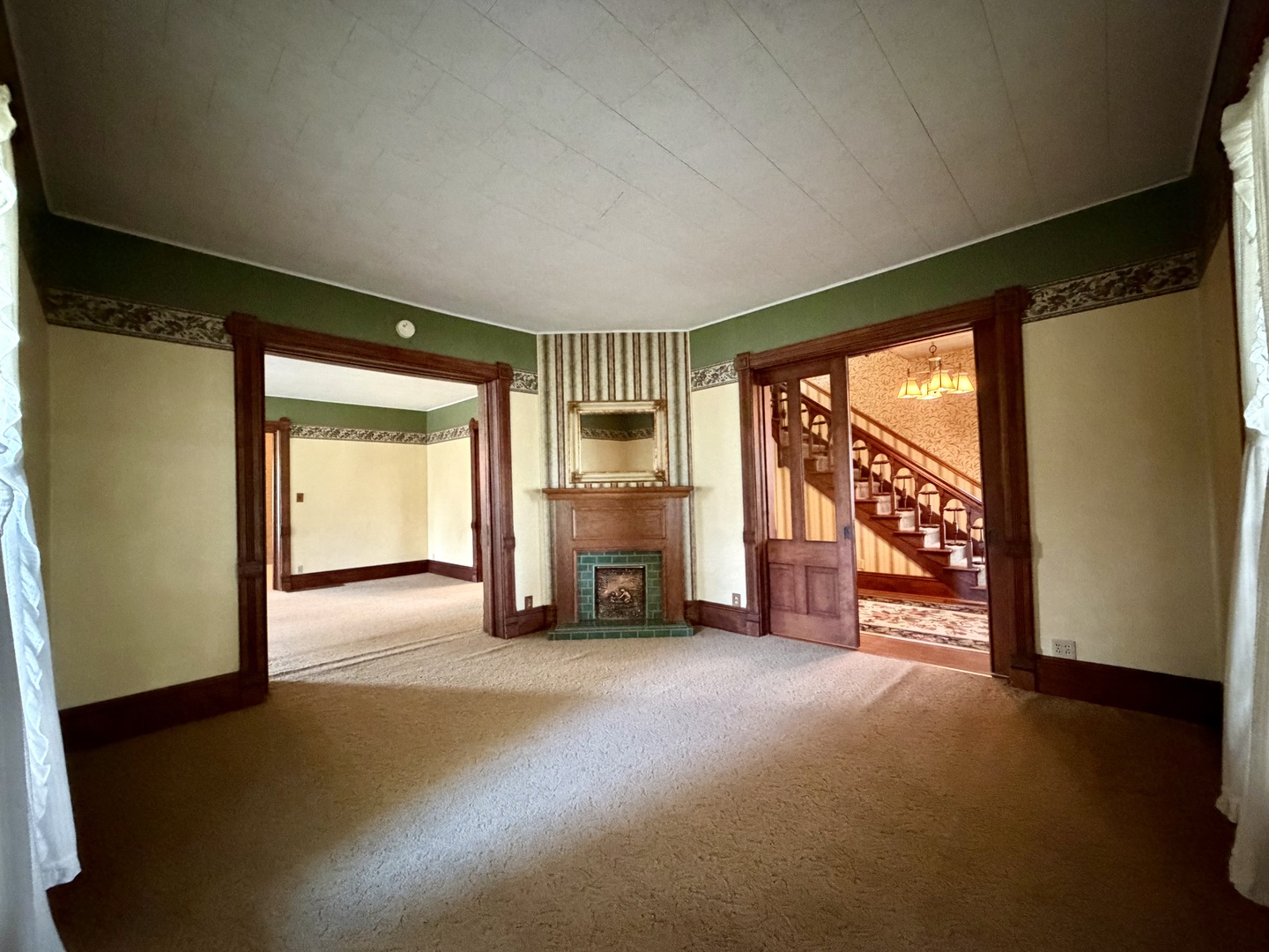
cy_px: 476
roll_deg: +1.9
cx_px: 634
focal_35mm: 14
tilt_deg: +1.6
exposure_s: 1/40
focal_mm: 2.22
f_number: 2.2
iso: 1600
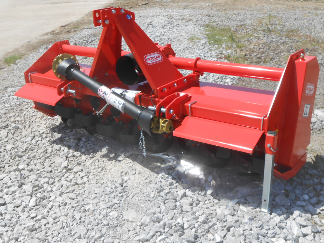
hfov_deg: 42.9
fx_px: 412
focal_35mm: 44
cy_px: 122
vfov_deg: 32.9
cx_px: 162
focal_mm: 7.8
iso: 80
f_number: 4.5
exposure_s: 1/400
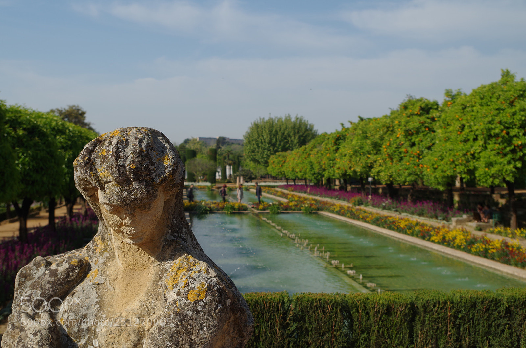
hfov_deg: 42.8
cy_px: 174
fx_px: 671
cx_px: 263
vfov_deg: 29.1
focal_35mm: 46
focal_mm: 30.63
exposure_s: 1/250
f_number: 5.6
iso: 100
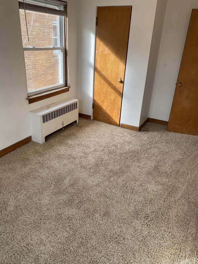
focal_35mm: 26
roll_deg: -2.6
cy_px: 132
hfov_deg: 53.1
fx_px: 198
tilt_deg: -24.2
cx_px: 99
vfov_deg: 67.3
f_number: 1.8
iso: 32
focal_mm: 4.25
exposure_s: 1/133
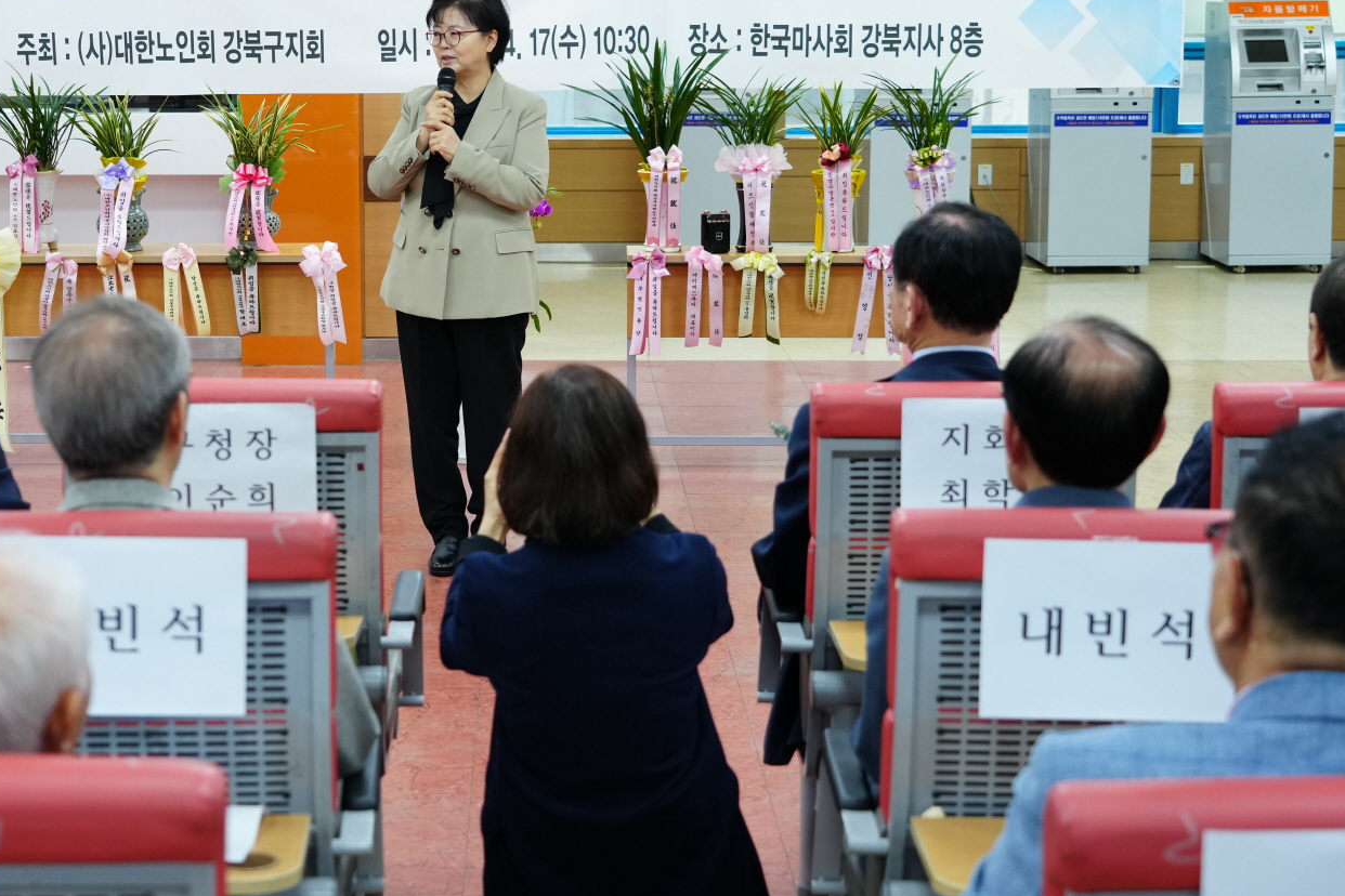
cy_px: 320
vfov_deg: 19.1
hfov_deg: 28.3
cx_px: 474
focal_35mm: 71
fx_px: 2652
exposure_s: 1/160
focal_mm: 49
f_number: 4
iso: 1600
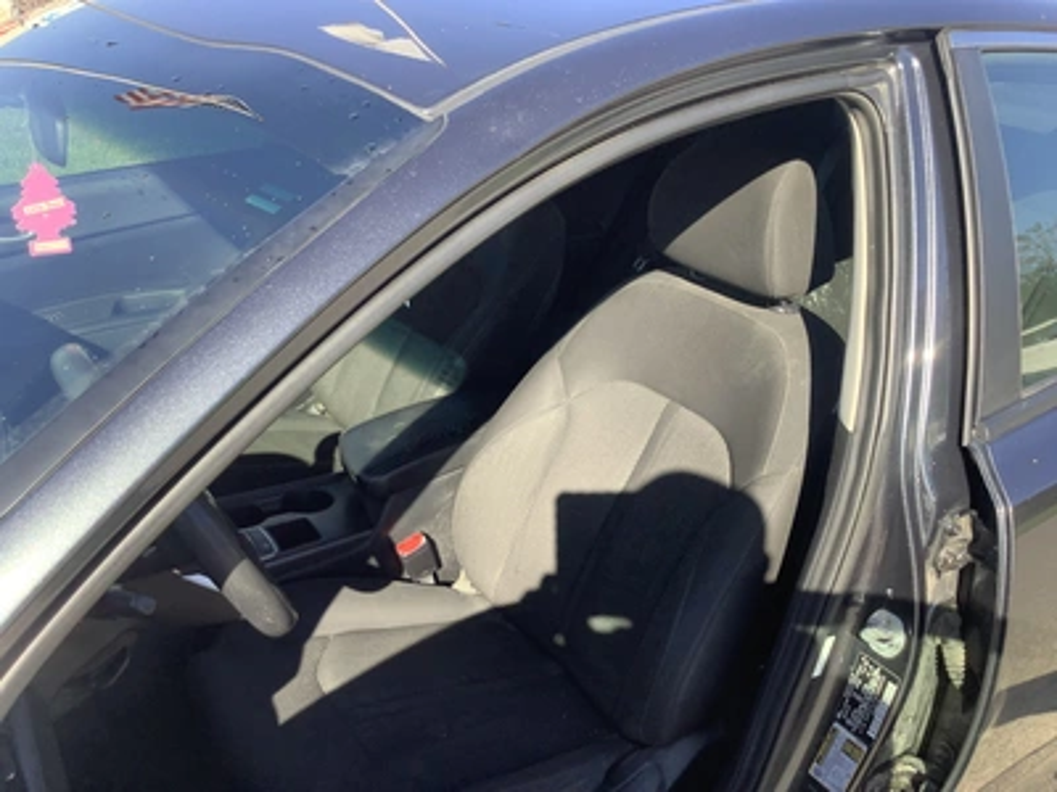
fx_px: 947
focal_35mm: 31
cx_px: 528
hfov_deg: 58.4
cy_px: 396
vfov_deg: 45.4
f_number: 2.4
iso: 25
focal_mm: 3.3
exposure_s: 1/167
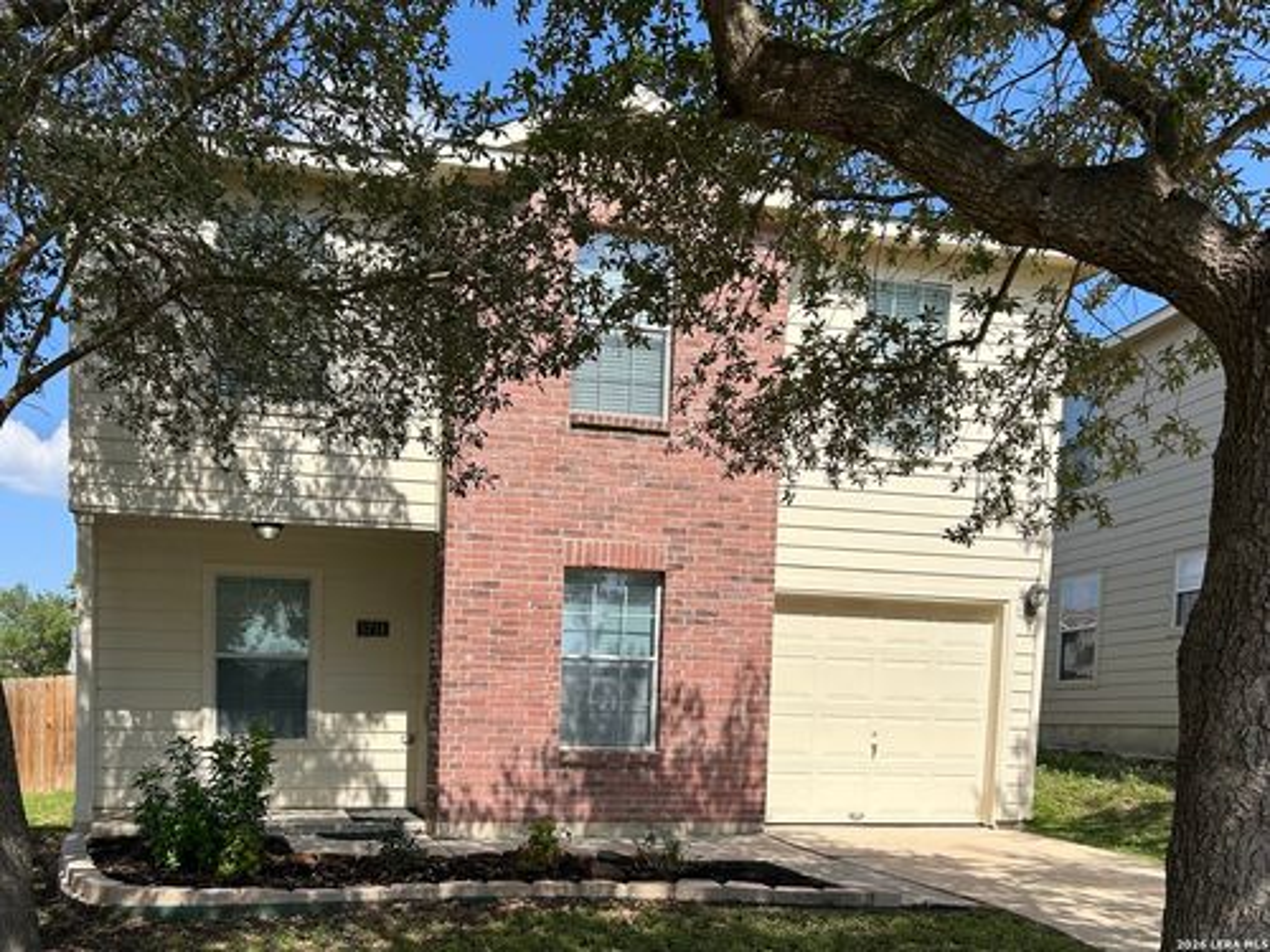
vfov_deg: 53.1
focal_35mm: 26
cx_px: 635
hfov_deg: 67.3
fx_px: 954
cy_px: 476
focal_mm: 5.7
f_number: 1.5
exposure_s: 1/3831
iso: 50
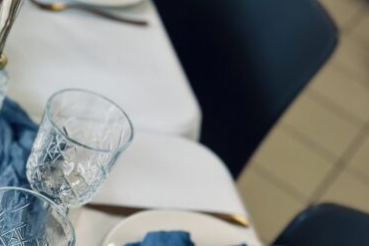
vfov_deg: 16.6
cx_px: -26
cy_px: 315
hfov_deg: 24.4
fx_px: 800
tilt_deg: -49.2
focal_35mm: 78
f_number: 1.6
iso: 50
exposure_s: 1/100
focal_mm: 5.1
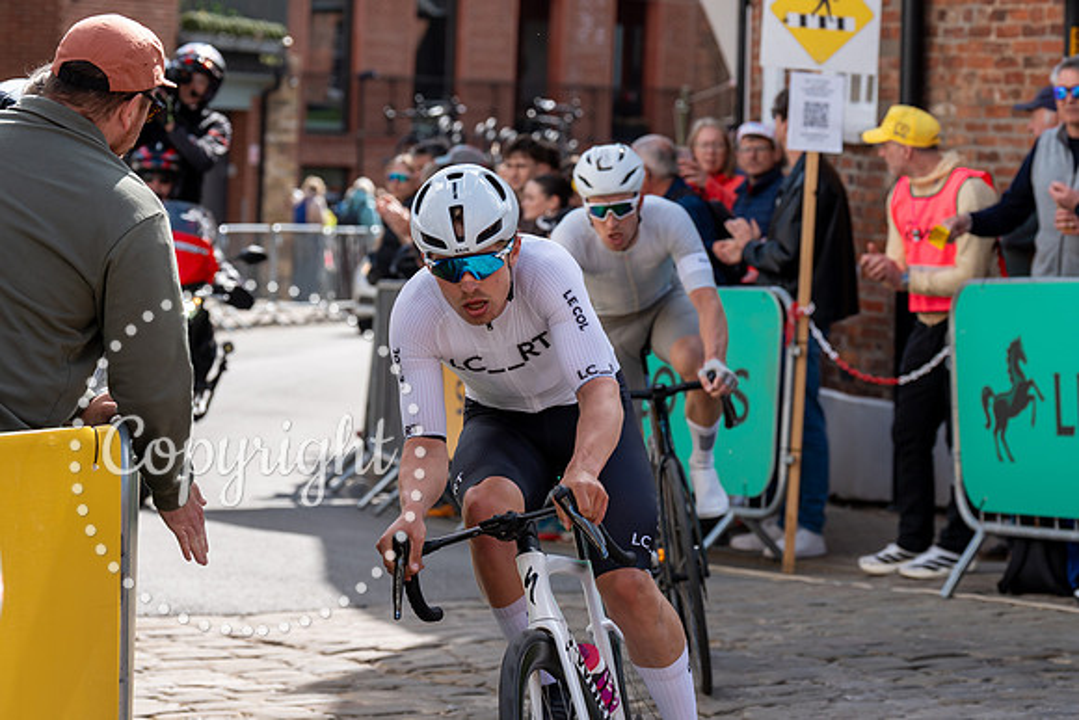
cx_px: 496
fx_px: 4475
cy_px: 193
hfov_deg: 13.7
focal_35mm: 149
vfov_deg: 9.2
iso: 320
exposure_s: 1/1000
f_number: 5
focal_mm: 102
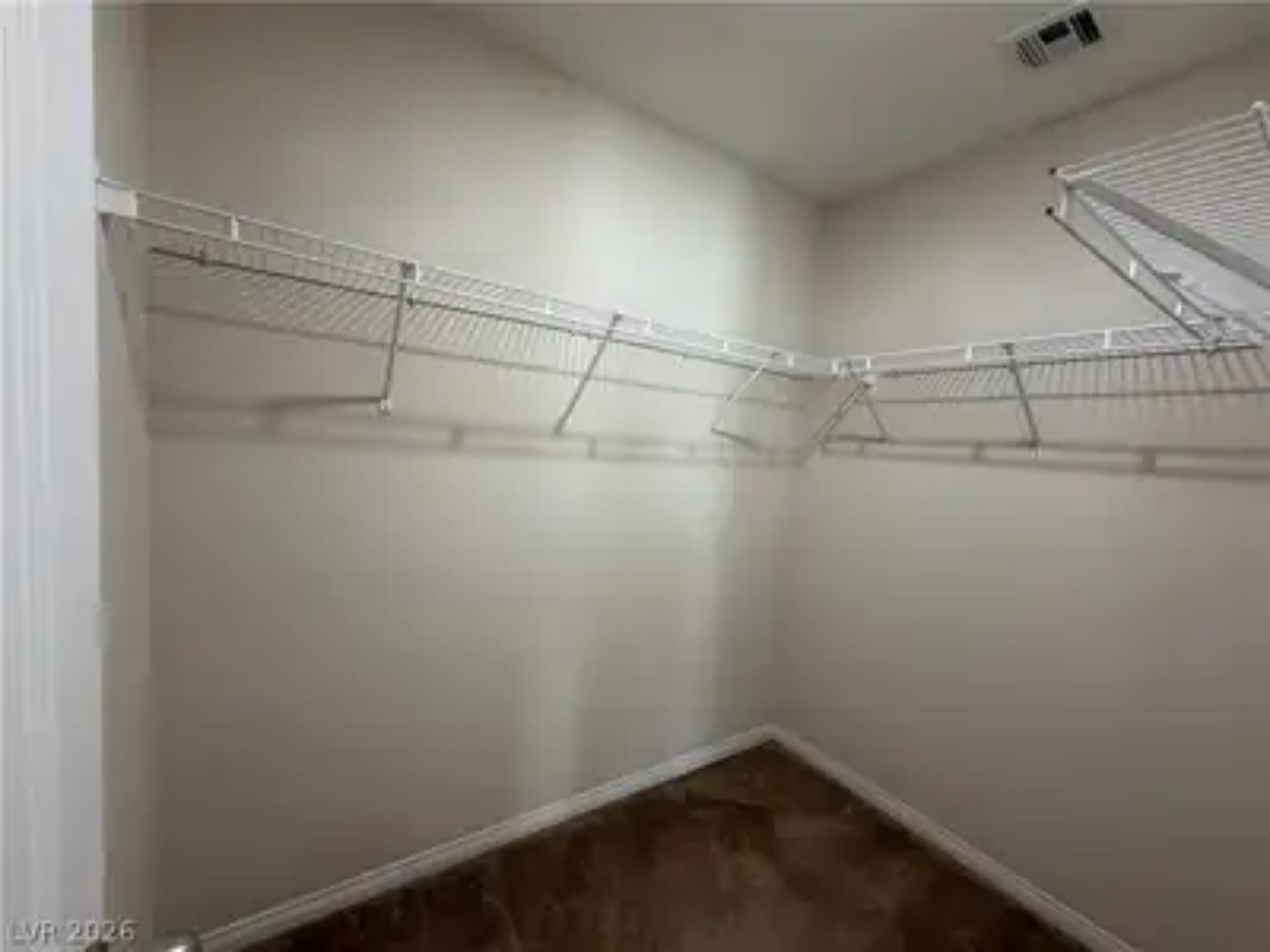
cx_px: 635
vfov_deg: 85.7
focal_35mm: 14
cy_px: 476
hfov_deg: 102.1
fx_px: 514
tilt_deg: -4.3
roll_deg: -3.7
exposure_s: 1/120
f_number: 2.2
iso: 250
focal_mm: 2.22
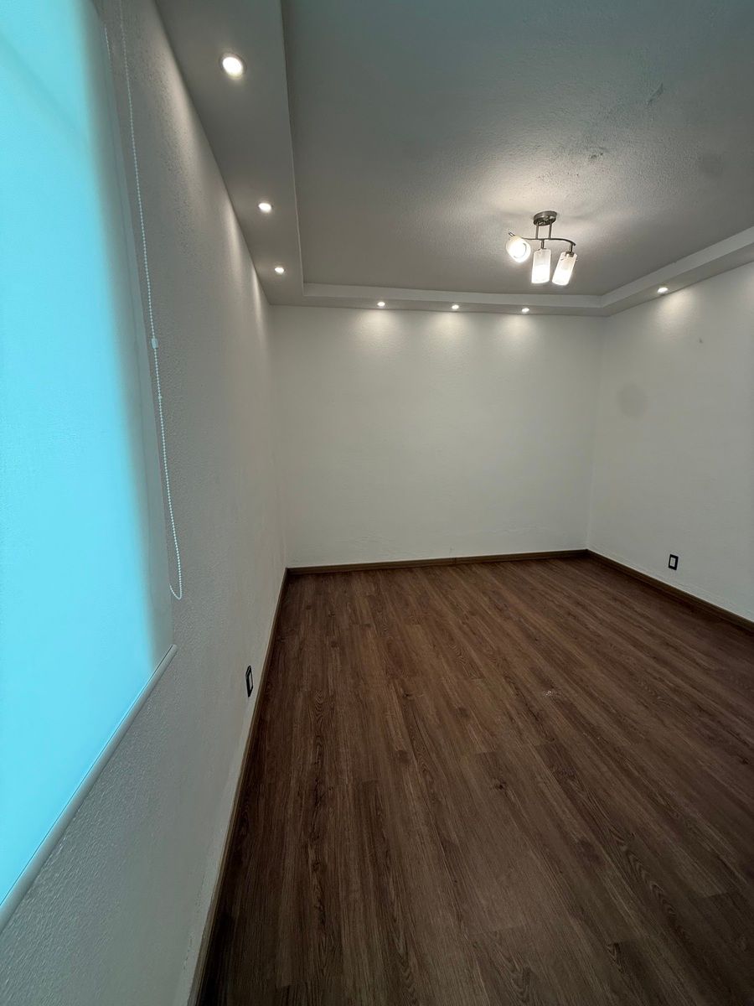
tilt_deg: -9.7
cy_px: 503
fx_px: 407
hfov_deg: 85.7
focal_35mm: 14
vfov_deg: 102.1
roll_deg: +0.9
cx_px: 377
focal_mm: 2.22
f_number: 2.2
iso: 125
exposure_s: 1/99
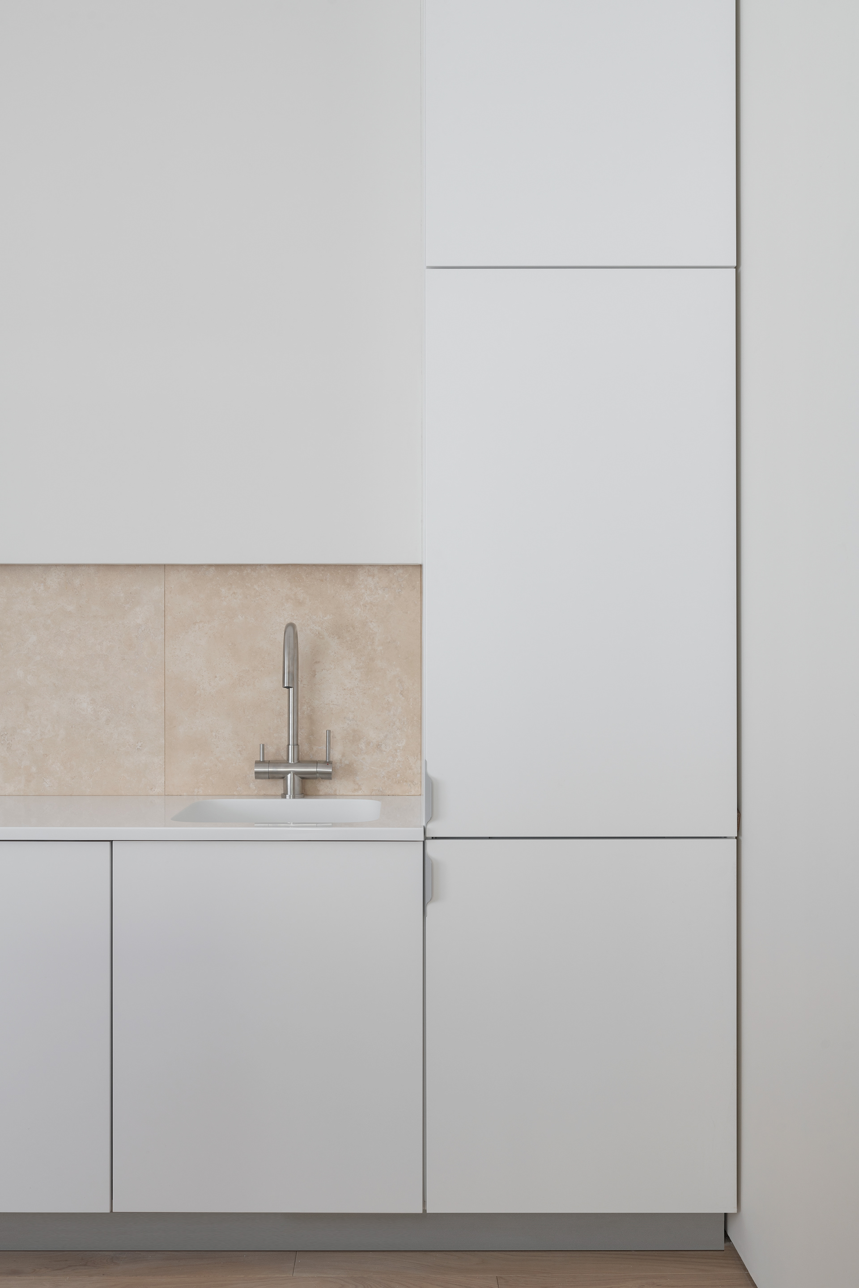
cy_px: 644
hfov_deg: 36.9
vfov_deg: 53.1
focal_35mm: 36
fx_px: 1288
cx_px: 430
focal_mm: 36
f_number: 9
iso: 100
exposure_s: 1/2
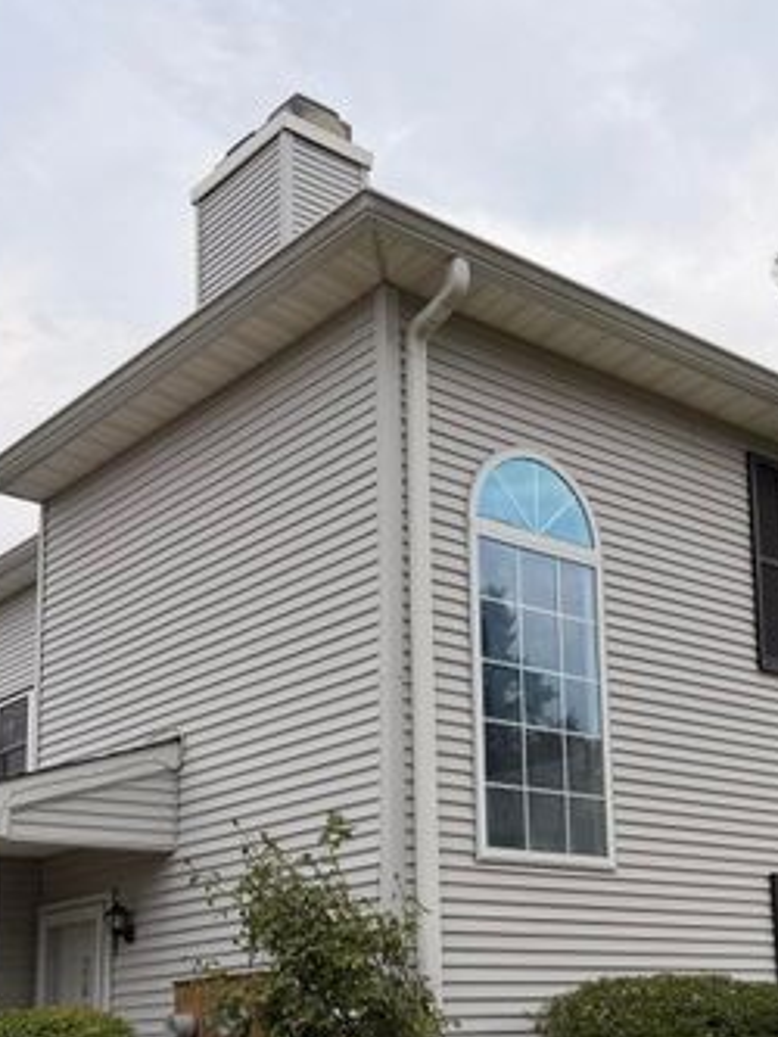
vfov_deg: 38.7
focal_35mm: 48
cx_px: 532
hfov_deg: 30.0
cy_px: 761
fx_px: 1437
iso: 80
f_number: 1.78
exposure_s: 1/5319
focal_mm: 6.76
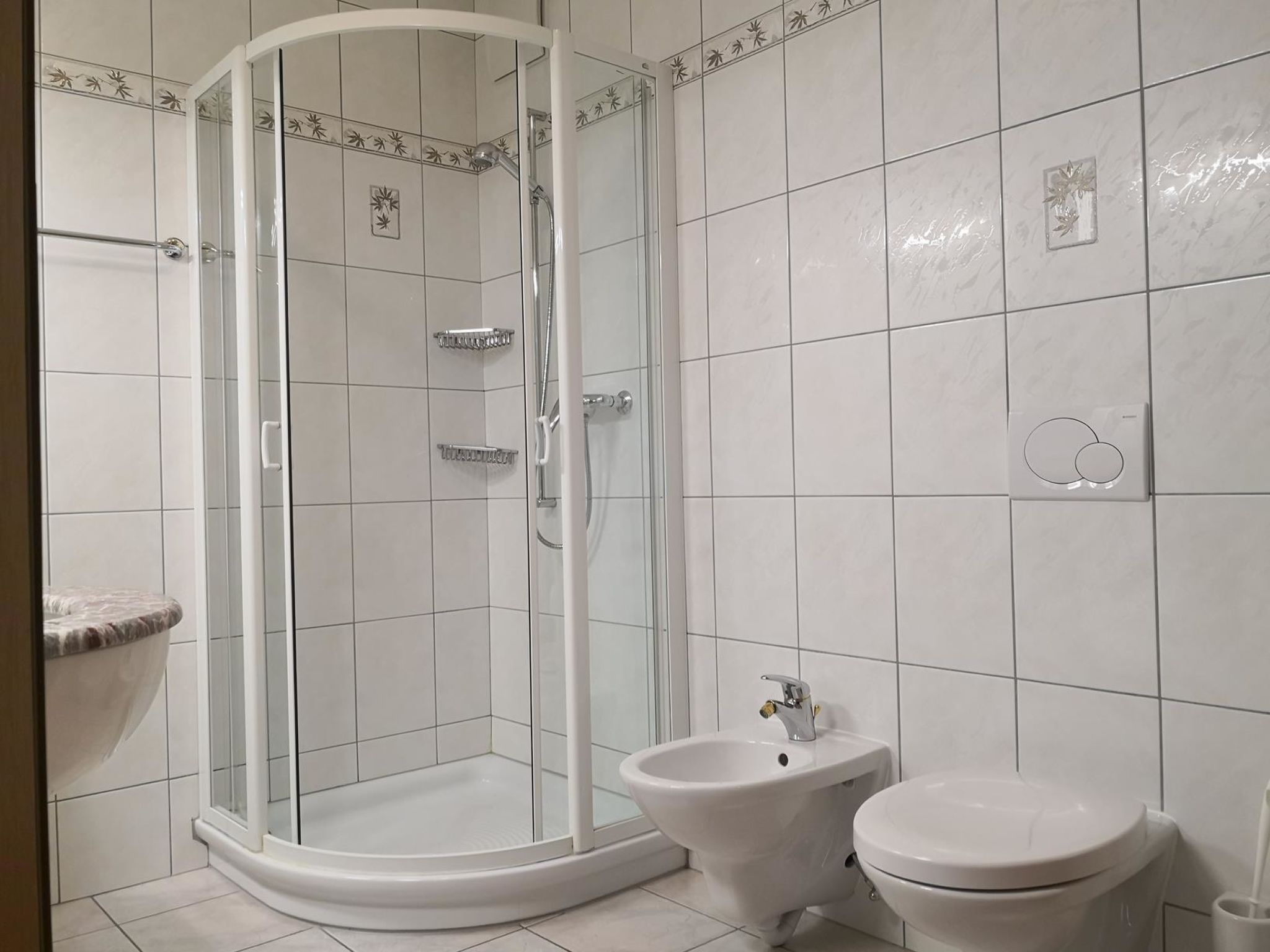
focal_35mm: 27
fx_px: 991
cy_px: 476
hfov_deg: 65.3
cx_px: 635
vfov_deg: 51.4
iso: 125
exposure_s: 1/50
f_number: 1.6
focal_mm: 3.95
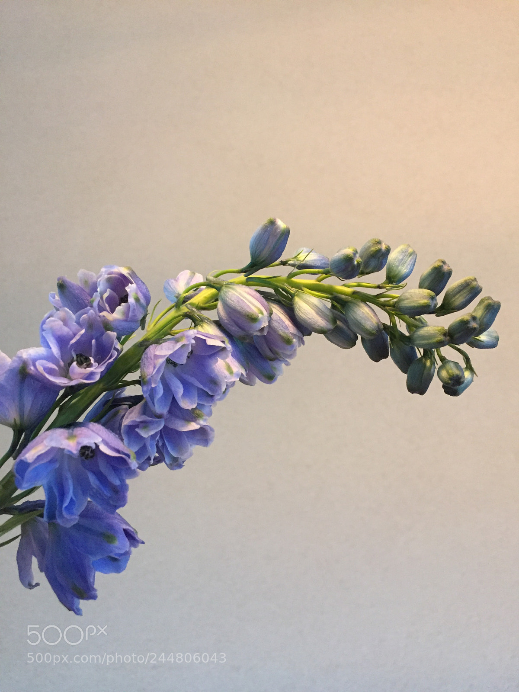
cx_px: 260
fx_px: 580
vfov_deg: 61.7
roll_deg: +4.9
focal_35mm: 29
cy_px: 346
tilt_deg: +8.4
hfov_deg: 48.2
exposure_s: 1/20
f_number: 2.2
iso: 250
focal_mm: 4.15
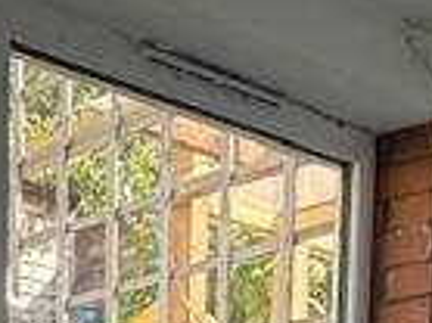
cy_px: 739
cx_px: -171
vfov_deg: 12.0
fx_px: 1284
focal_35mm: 103
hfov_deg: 17.6
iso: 80
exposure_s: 1/99
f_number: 2.2
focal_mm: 2.22
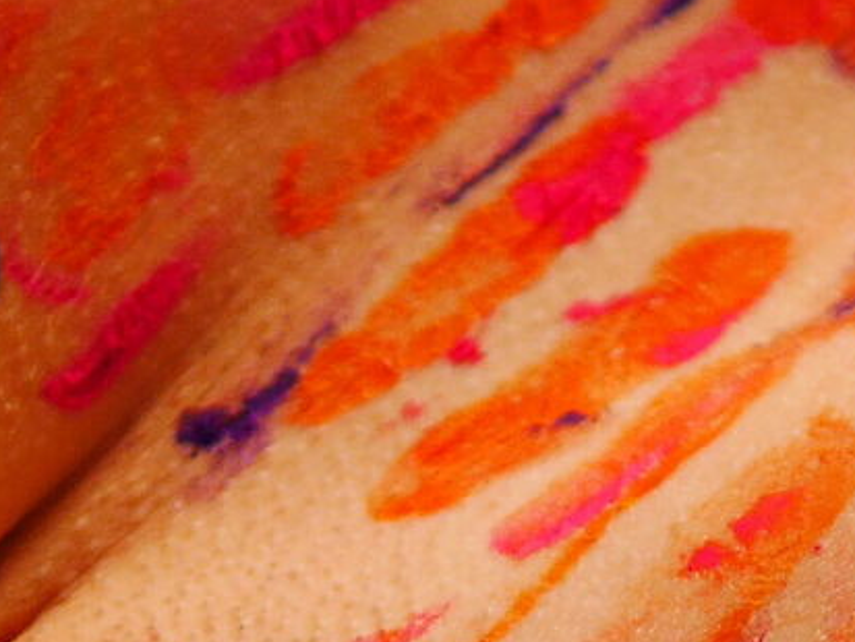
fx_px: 8623
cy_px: 739
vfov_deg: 4.3
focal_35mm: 349
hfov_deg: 5.7
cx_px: 886
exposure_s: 1/60
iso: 320
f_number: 1.4
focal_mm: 30
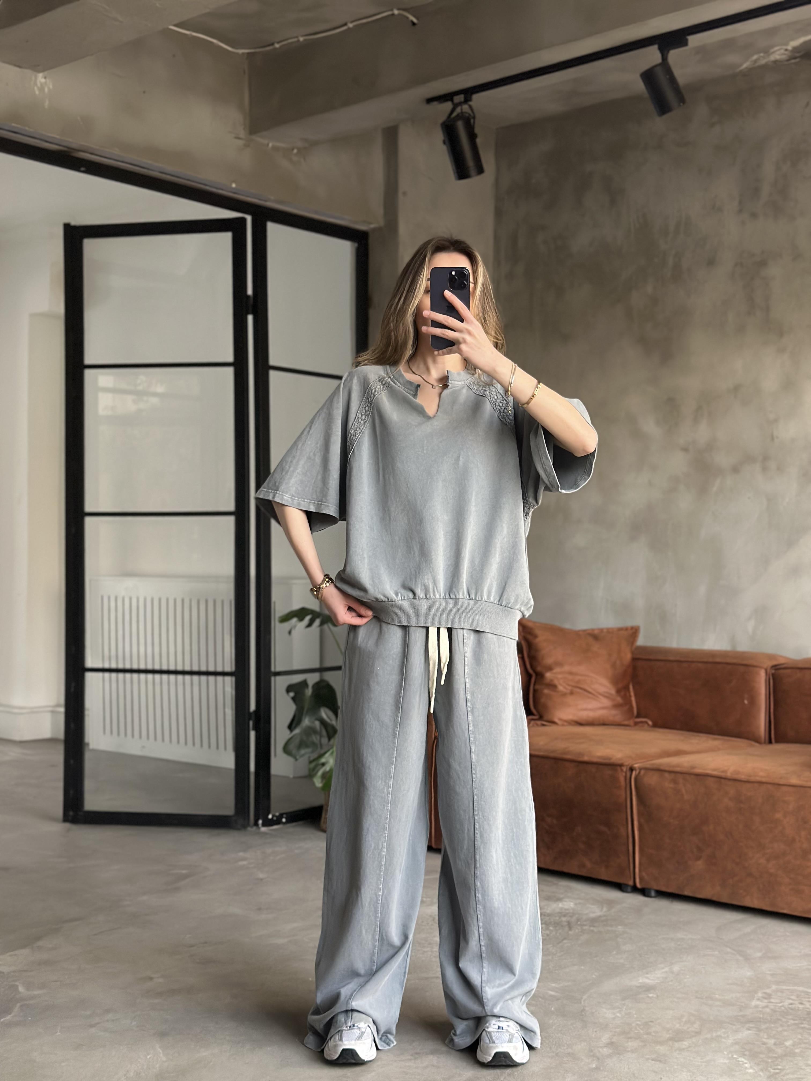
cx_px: 406
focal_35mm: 48
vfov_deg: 39.7
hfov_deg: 30.3
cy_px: 540
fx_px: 1499
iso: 320
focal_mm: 6.86
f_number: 1.78
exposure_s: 1/60
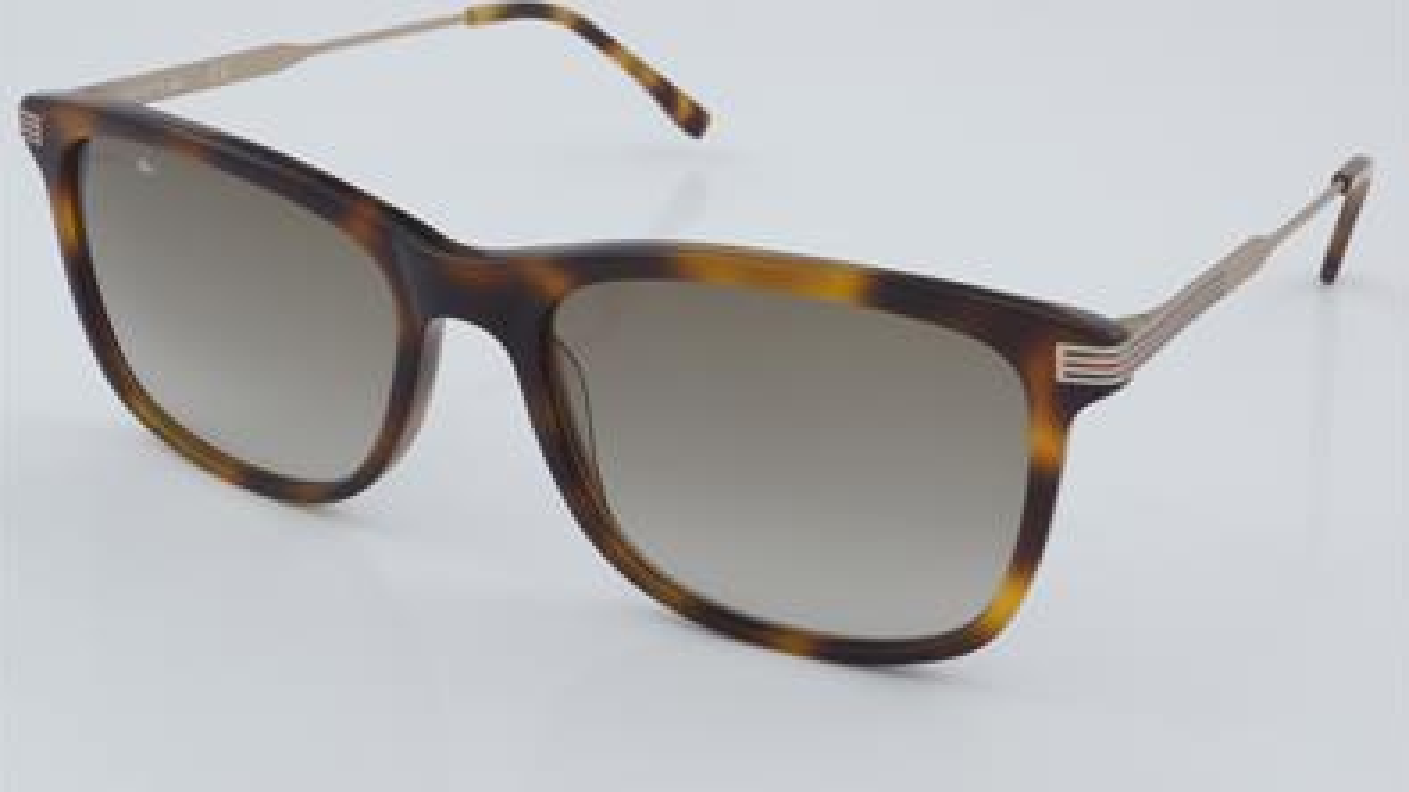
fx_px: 2672
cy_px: 332
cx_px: 706
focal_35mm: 72
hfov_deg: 29.5
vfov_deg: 16.8
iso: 100
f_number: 32
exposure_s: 1/4
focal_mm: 45
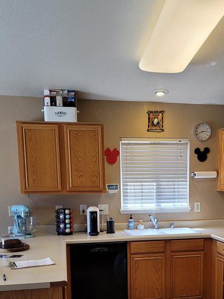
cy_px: 234
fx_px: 362
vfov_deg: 43.0
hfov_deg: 34.1
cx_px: 148
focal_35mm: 42
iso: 100
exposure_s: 1/119
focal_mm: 7
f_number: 1.8
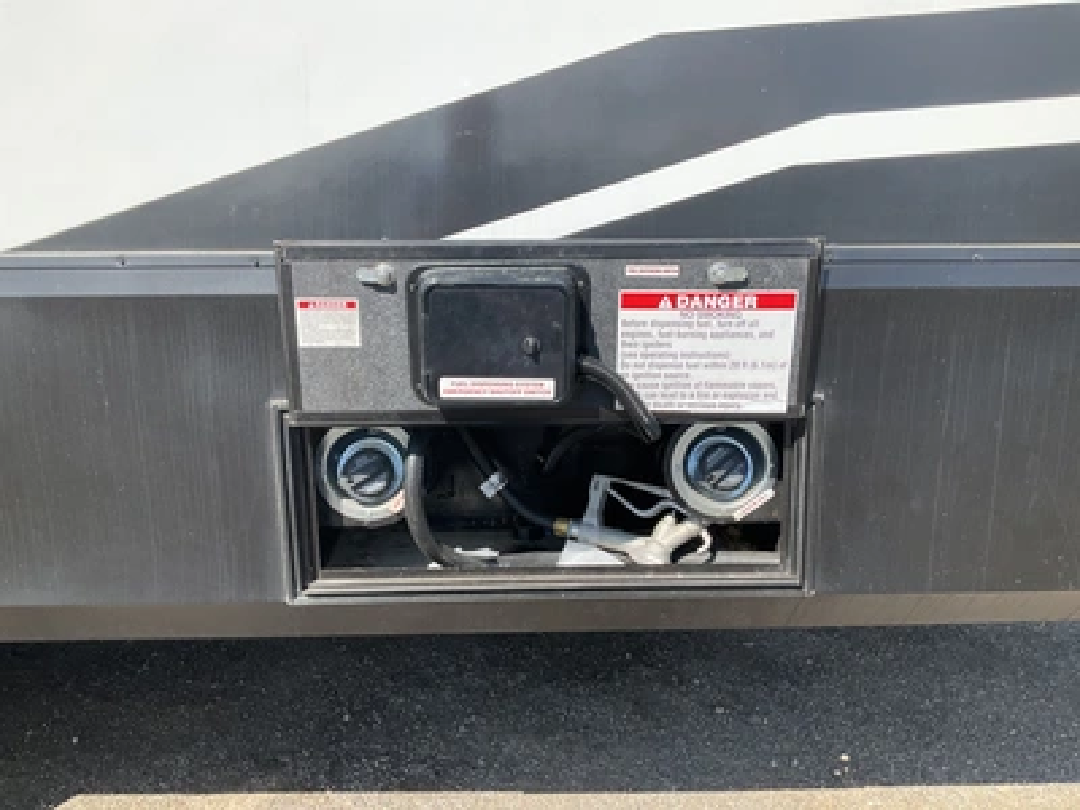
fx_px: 905
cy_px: 405
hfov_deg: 61.7
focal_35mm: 29
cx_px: 540
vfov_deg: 48.2
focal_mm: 3
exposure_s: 1/912
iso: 25
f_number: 1.8
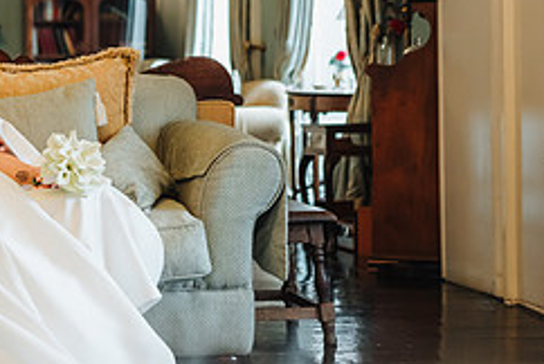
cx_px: -66
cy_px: 76
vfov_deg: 13.3
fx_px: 1558
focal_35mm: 103
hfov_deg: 19.0
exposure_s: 1/320
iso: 800
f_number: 1.4
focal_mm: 35
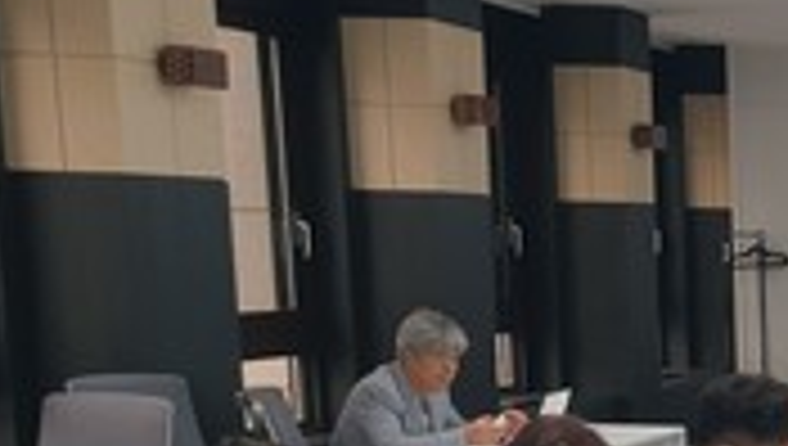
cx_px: 1328
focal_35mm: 97
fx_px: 2030
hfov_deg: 18.3
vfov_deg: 12.1
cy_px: 599
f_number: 2.4
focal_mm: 4.3
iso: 80
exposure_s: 1/120
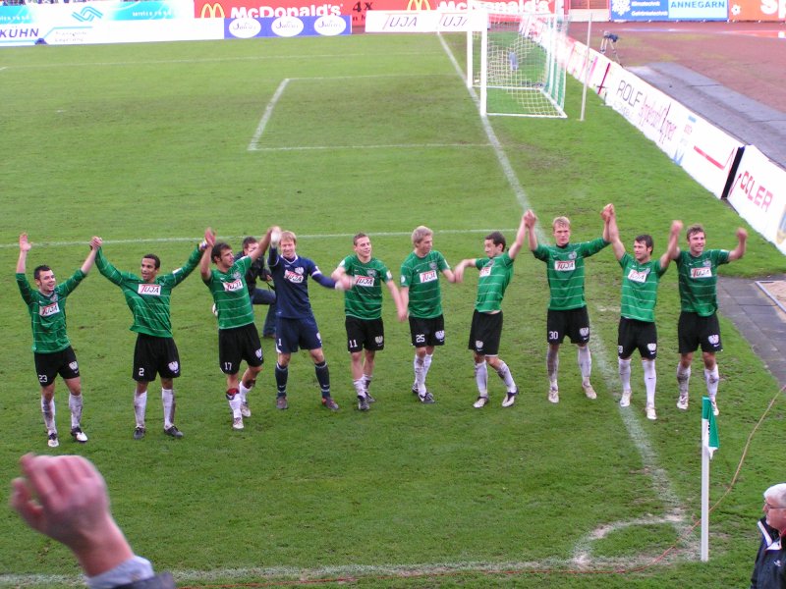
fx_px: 1703
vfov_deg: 19.6
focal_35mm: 75
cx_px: 393
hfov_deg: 26.0
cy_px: 294
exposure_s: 1/80
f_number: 3.2
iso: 125
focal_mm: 11.5
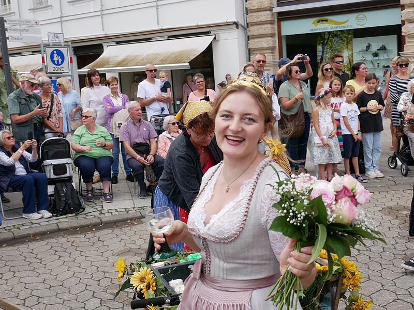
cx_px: 207
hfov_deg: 41.2
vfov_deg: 31.5
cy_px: 155
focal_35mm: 46
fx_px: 550
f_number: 6.3
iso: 200
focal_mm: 23
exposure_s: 1/320
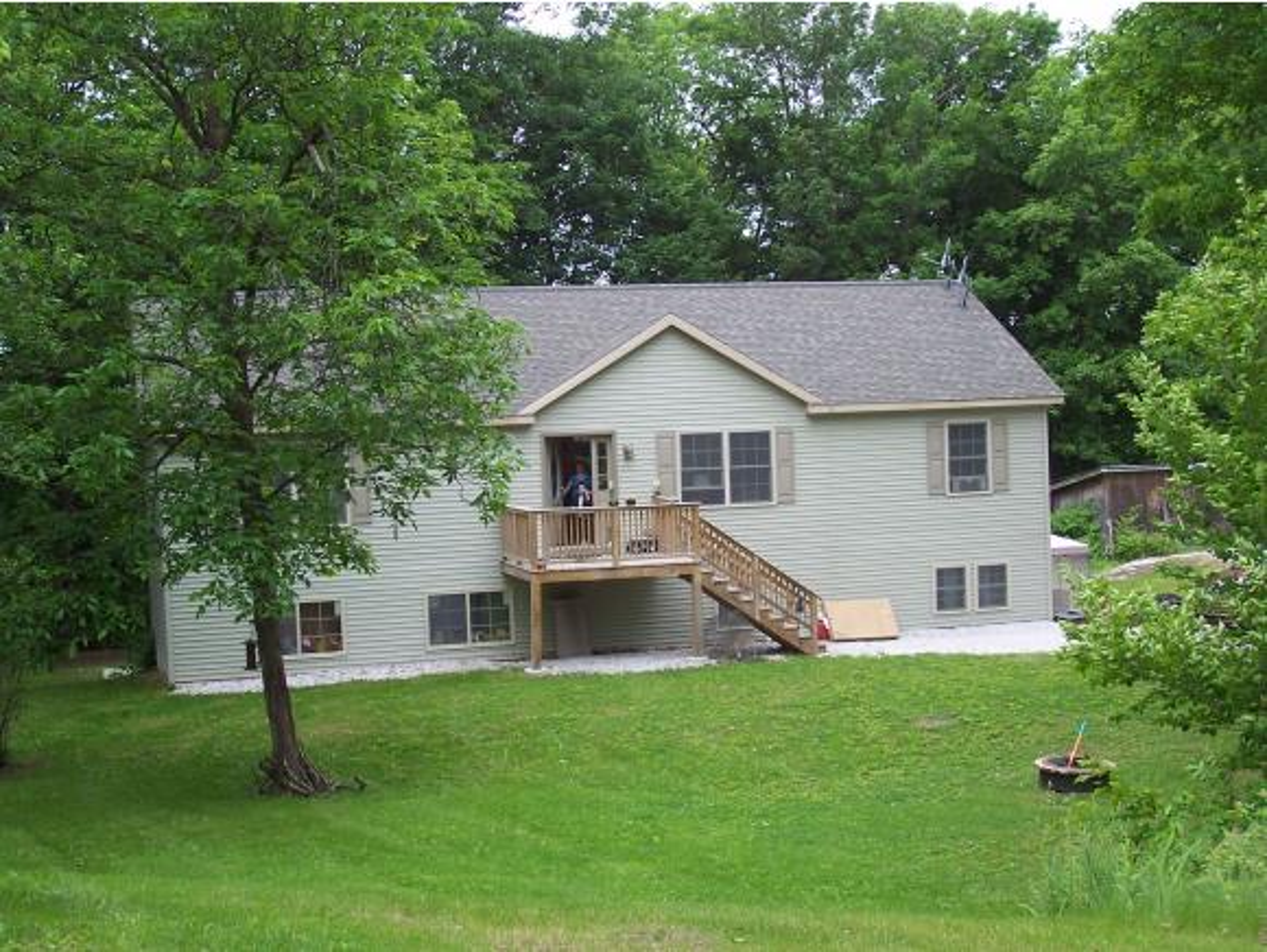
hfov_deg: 36.1
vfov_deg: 27.6
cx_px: 634
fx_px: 1941
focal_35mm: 53
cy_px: 476
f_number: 3.4
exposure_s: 1/250
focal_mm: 8.6
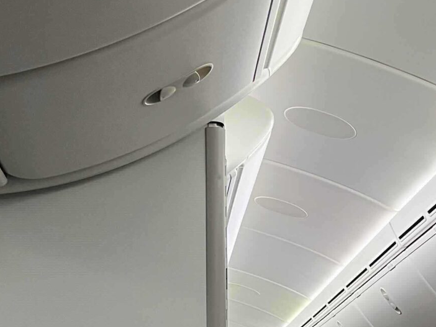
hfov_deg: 25.3
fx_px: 970
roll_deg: +1.1
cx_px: 225
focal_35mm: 77
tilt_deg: +3.4
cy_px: 383
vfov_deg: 18.2
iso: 125
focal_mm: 5.1
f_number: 1.6
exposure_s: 1/56
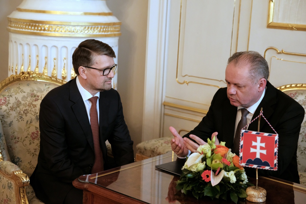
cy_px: 102
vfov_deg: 22.6
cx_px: 153
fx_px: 510
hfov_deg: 33.4
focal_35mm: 60
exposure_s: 1/320
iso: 5000
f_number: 2.8
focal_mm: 40.1
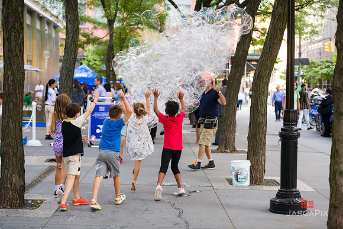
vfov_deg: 19.5
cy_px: 114
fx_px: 667
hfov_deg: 28.8
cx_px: 172
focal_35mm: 70
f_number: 3.2
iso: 400
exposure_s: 1/400
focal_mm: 70
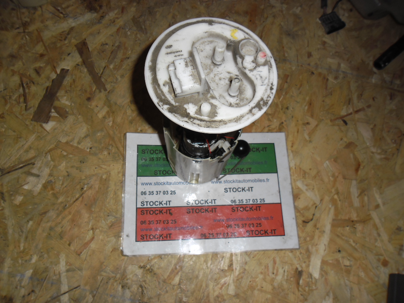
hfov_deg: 65.3
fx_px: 315
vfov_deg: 51.4
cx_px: 202
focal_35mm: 27
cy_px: 152
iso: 80
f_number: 3.5
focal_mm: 4.9
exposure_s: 1/45
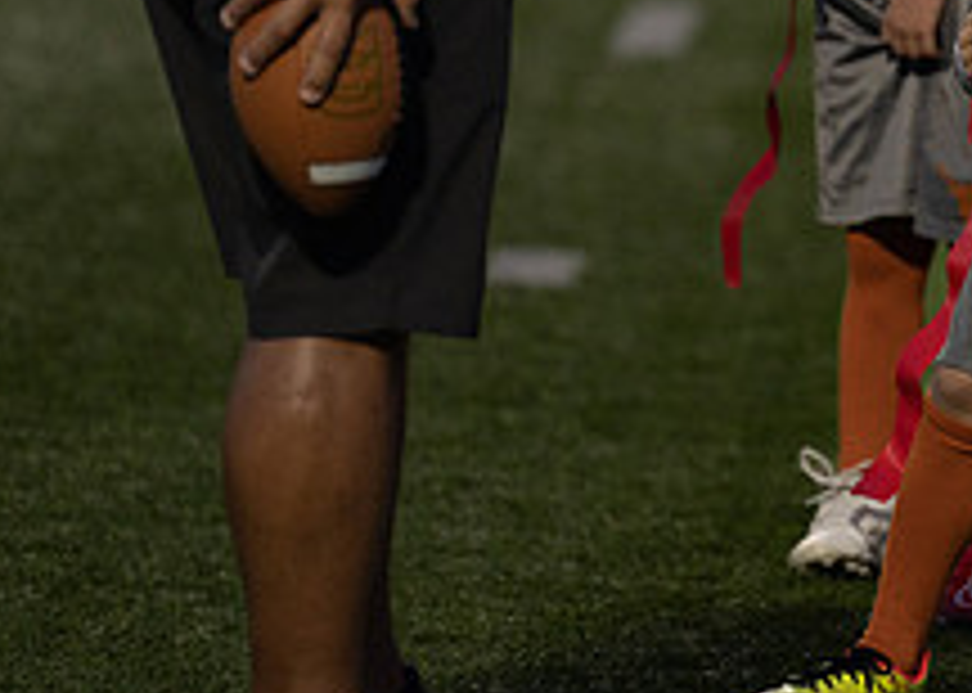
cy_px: 32
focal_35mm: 564
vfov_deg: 2.6
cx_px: 1062
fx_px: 15560
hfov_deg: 3.6
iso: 1250
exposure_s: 1/800
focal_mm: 200
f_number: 2.8
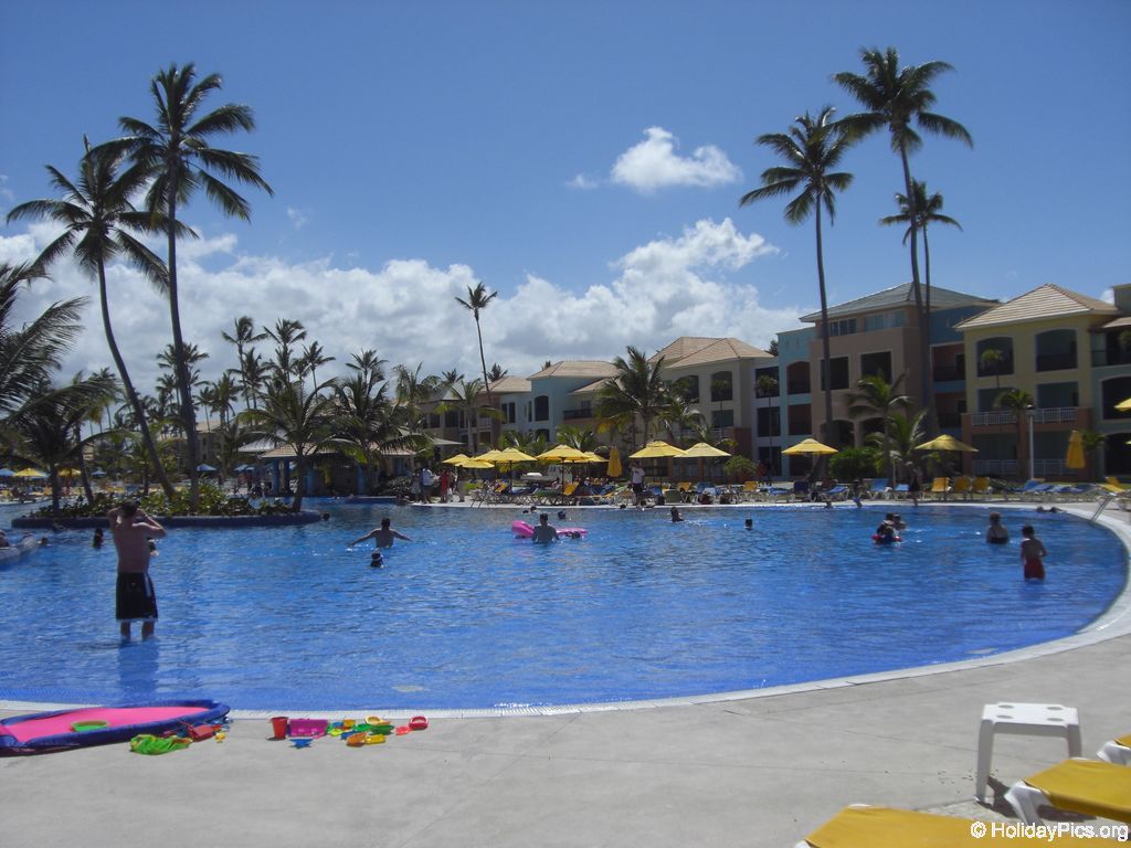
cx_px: 566
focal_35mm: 38
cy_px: 424
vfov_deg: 37.7
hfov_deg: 49.0
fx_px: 1242
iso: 64
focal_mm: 6.2
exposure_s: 1/400
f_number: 8
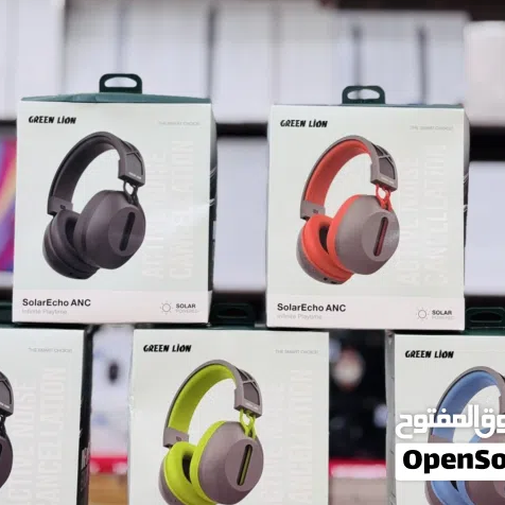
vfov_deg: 30.0
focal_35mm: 57
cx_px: 236
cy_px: 251
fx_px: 941
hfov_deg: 30.0
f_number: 1.78
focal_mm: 6.76
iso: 64
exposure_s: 1/100
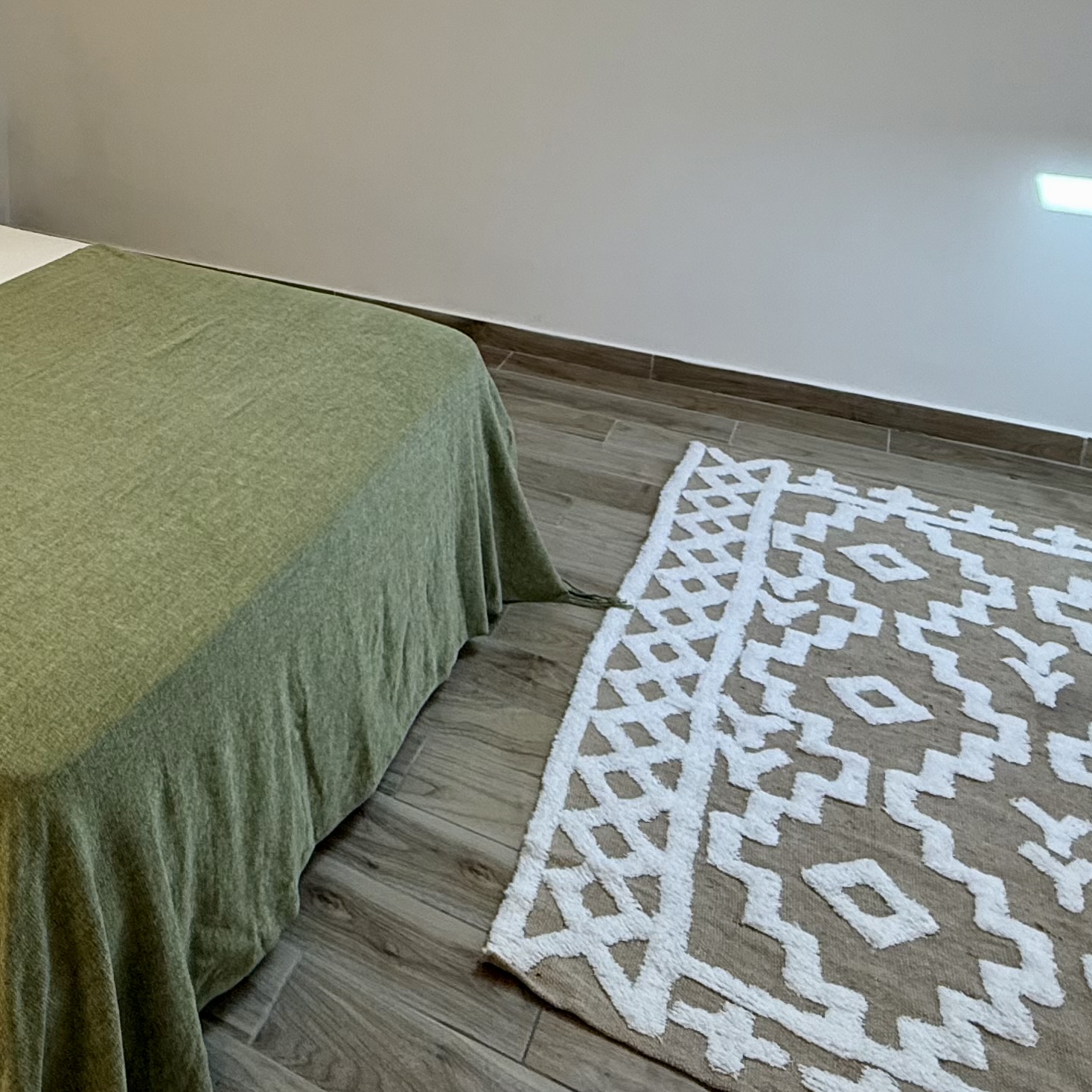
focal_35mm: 34
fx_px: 1213
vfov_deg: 45.8
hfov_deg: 44.2
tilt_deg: -15.2
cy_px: 208
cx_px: 113
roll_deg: +0.7
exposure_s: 1/101
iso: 125
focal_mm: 2.22
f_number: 2.2
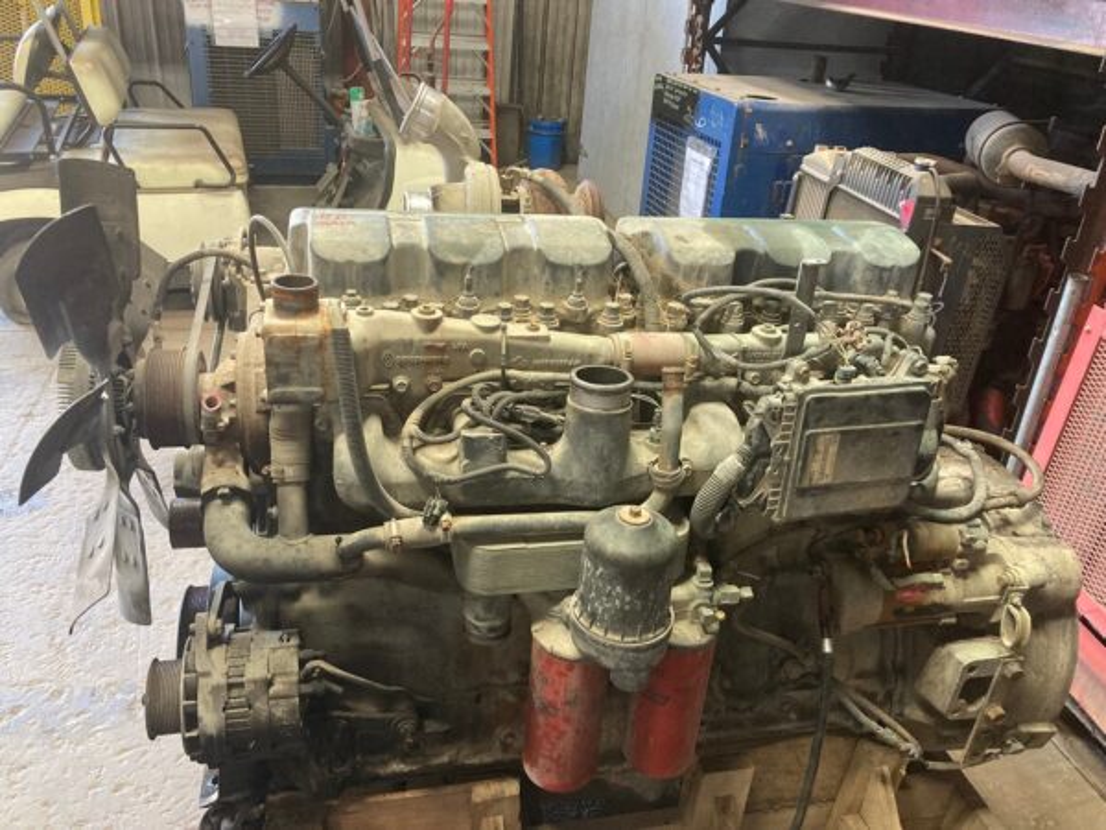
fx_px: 895
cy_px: 415
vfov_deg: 49.7
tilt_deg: -28.4
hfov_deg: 63.4
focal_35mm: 28
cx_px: 553
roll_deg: -5.8
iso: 250
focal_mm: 3.99
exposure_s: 1/60
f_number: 1.8
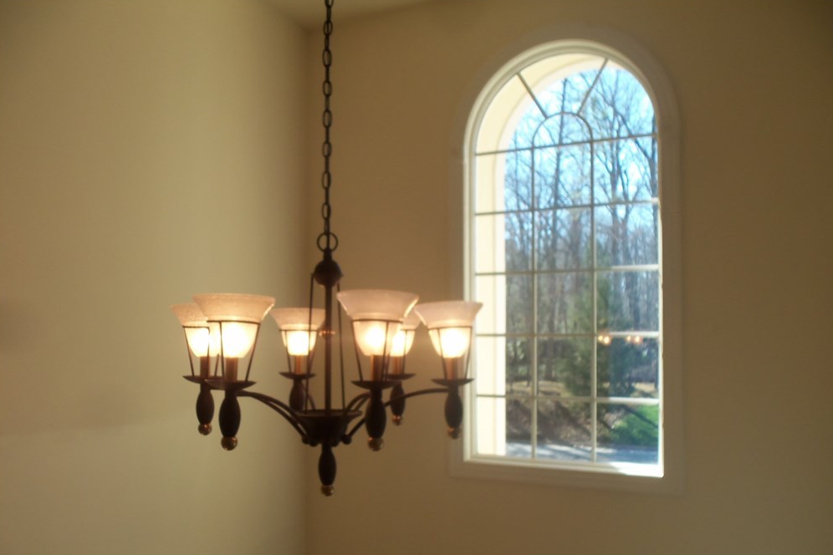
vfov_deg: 42.2
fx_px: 717
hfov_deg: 60.3
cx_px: 422
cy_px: 318
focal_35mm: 31
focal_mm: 5.2
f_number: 3.4
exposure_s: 1/125
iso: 80
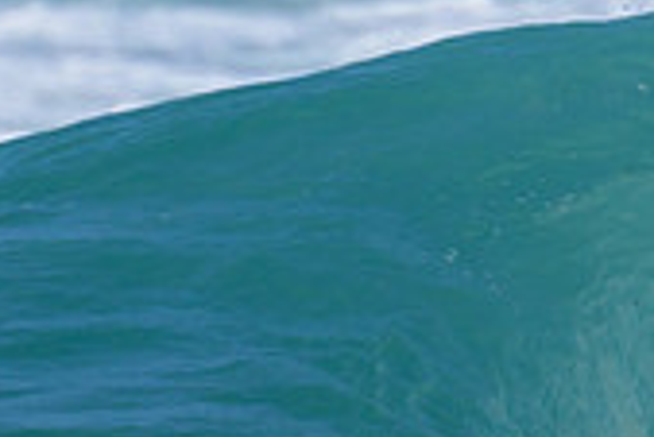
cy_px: 498
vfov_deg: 0.4
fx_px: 67727
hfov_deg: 0.6
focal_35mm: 3725
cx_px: 1234
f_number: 11
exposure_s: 1/2000
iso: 640
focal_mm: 800
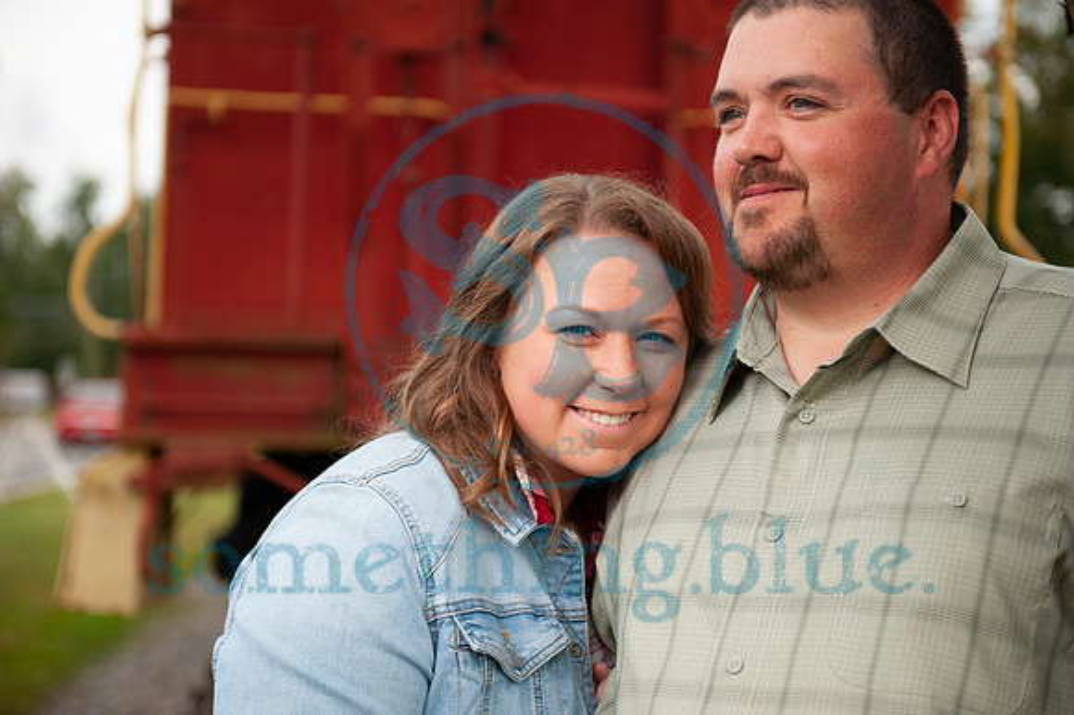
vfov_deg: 19.4
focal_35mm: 70
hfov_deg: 28.9
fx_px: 2087
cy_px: 358
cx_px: 537
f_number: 2.8
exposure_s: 1/640
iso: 200
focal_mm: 70
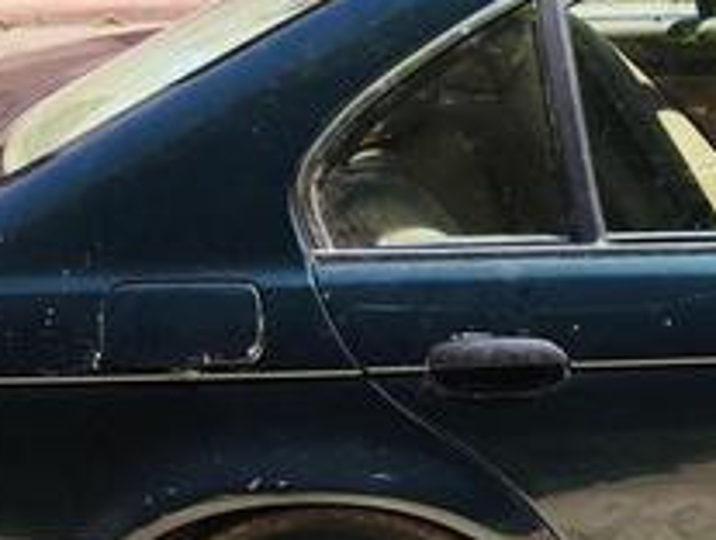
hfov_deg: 19.2
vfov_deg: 16.8
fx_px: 1823
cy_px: 313
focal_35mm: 88
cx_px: 1103
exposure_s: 1/867
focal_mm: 3.99
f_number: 1.8
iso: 20
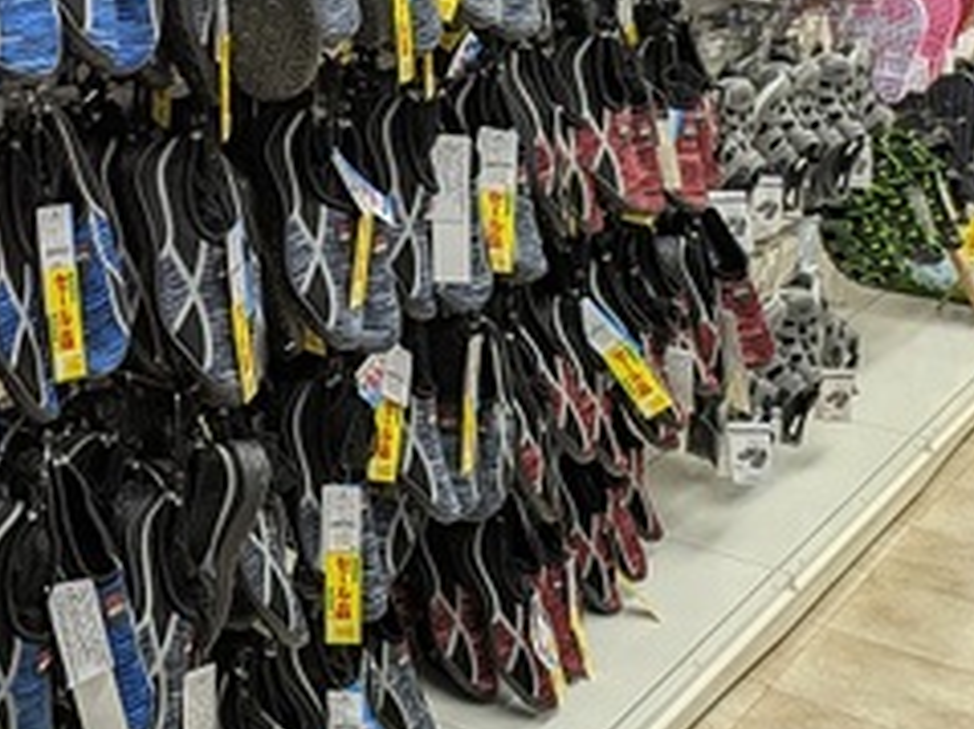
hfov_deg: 25.3
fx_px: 1884
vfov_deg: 21.3
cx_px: -269
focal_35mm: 67
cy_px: 26
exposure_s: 1/50
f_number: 1.89
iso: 58
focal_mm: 5.43
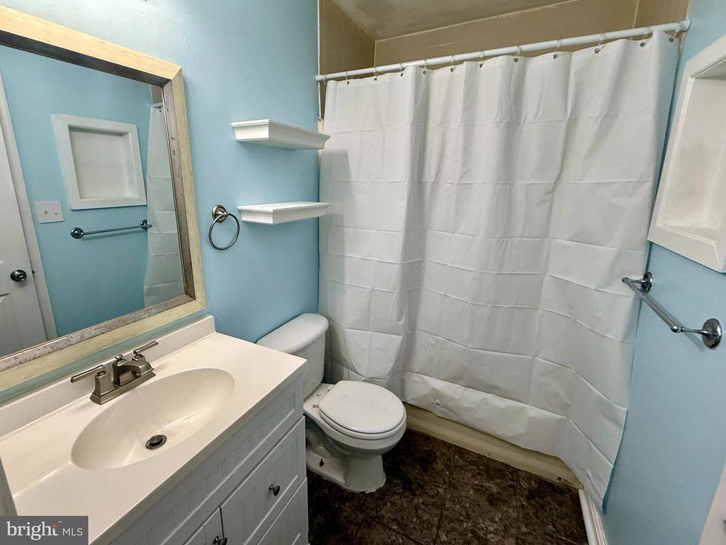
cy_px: 272
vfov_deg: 85.7
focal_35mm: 14
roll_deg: +0.4
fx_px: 294
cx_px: 363
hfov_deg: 102.1
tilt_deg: -14.4
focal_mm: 2.22
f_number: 2.2
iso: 200
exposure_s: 1/120
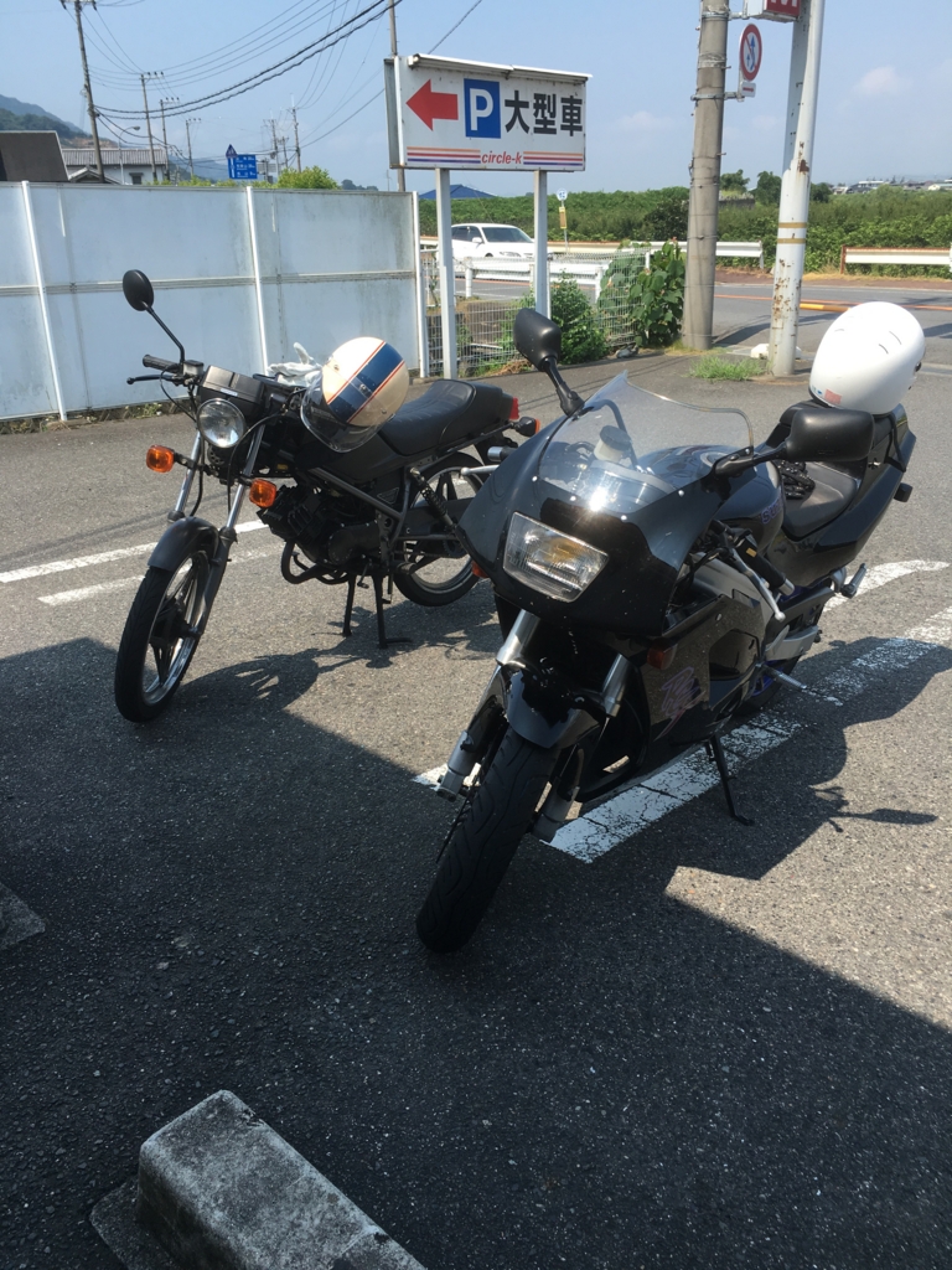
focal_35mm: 29
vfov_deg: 61.7
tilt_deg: -19.7
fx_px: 1063
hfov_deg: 48.2
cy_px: 635
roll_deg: +2.1
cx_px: 476
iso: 25
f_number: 2.2
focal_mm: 4.15
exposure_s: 1/950
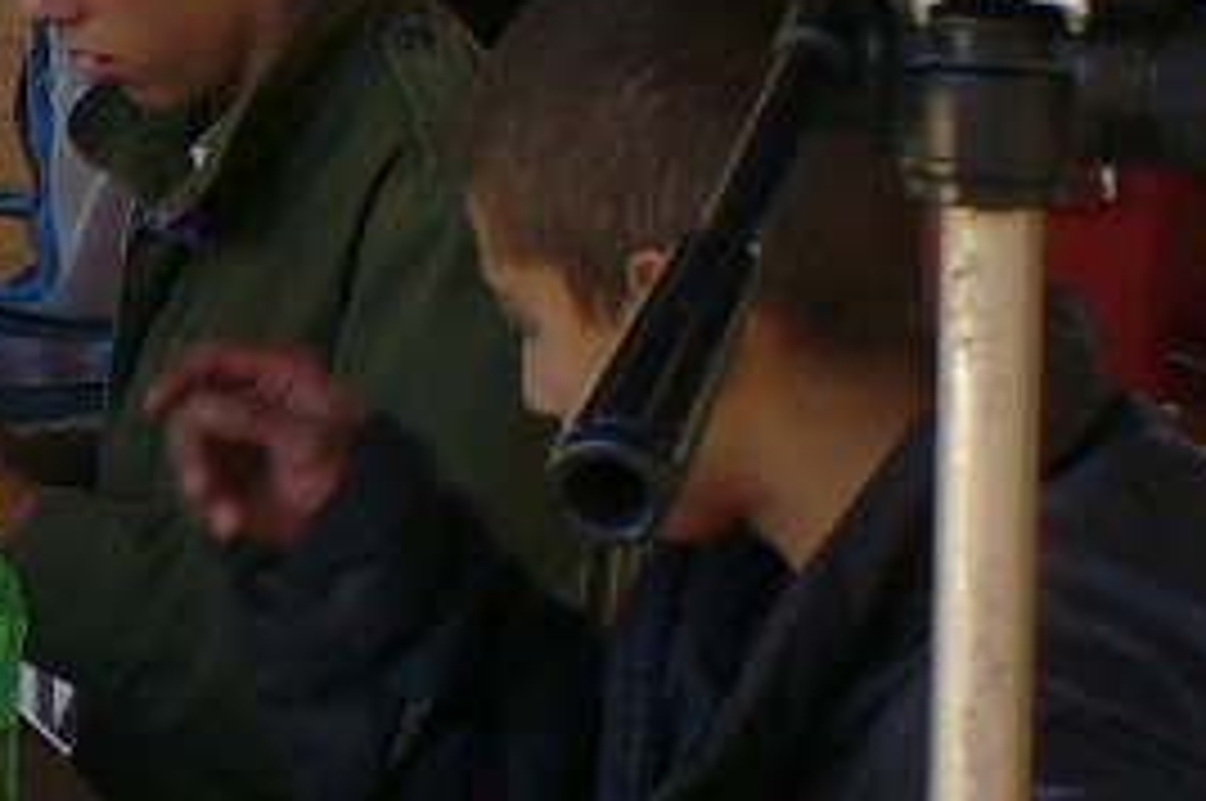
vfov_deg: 7.4
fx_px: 6156
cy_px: 302
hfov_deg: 11.1
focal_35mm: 184
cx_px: 40
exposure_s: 1/60
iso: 80
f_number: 2.8
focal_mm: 6.1
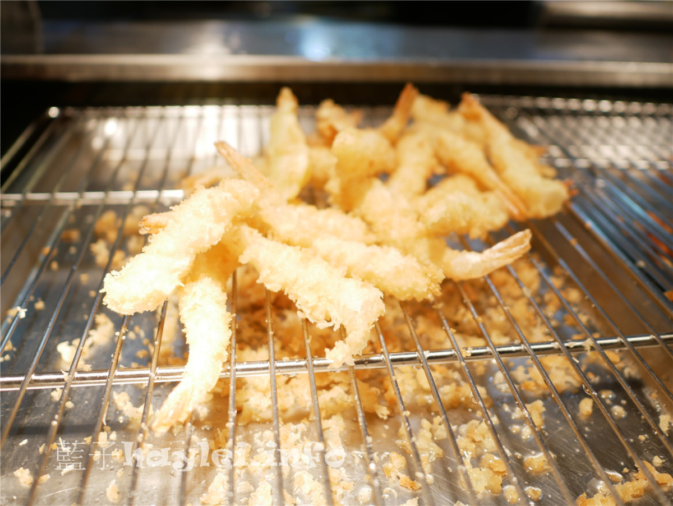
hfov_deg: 59.9
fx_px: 584
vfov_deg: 46.9
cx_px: 336
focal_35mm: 30
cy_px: 253
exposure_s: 1/80
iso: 200
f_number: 1.7
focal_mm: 15
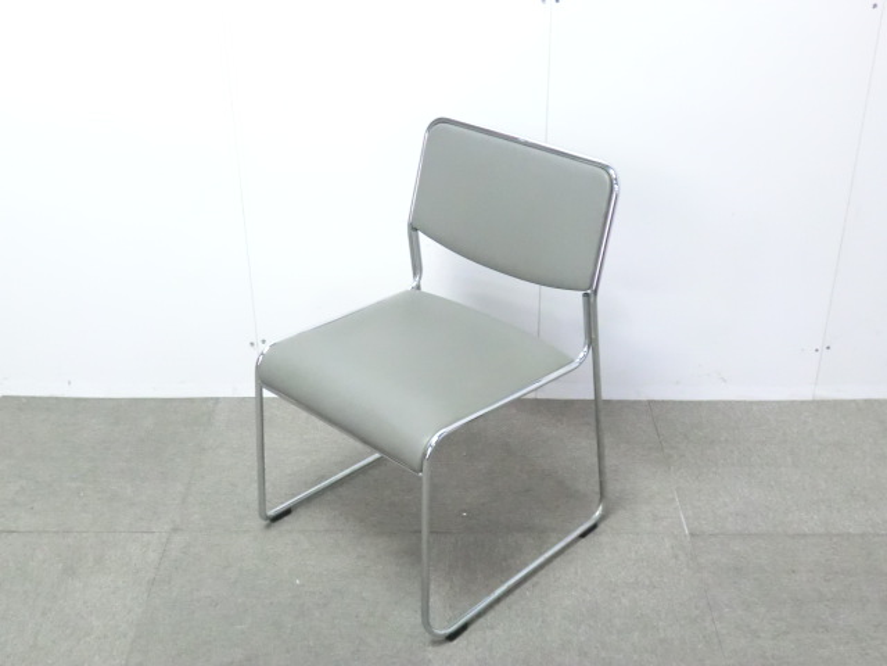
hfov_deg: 42.1
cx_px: 444
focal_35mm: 45
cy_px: 333
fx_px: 1153
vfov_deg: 32.2
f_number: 4.3
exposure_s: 1/20
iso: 800
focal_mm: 8.2
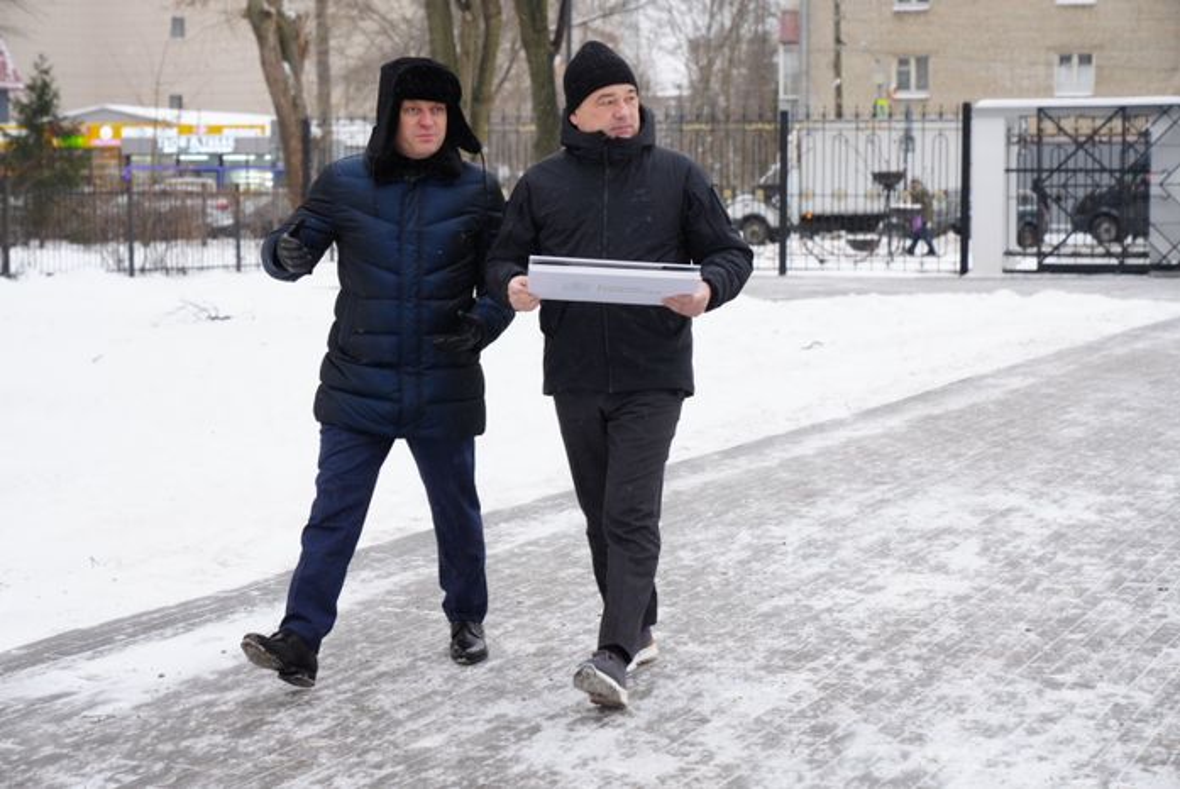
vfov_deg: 20.1
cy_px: 394
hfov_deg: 29.6
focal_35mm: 68
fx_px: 2231
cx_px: 590
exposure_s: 1/200
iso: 800
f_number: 4.5
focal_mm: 68
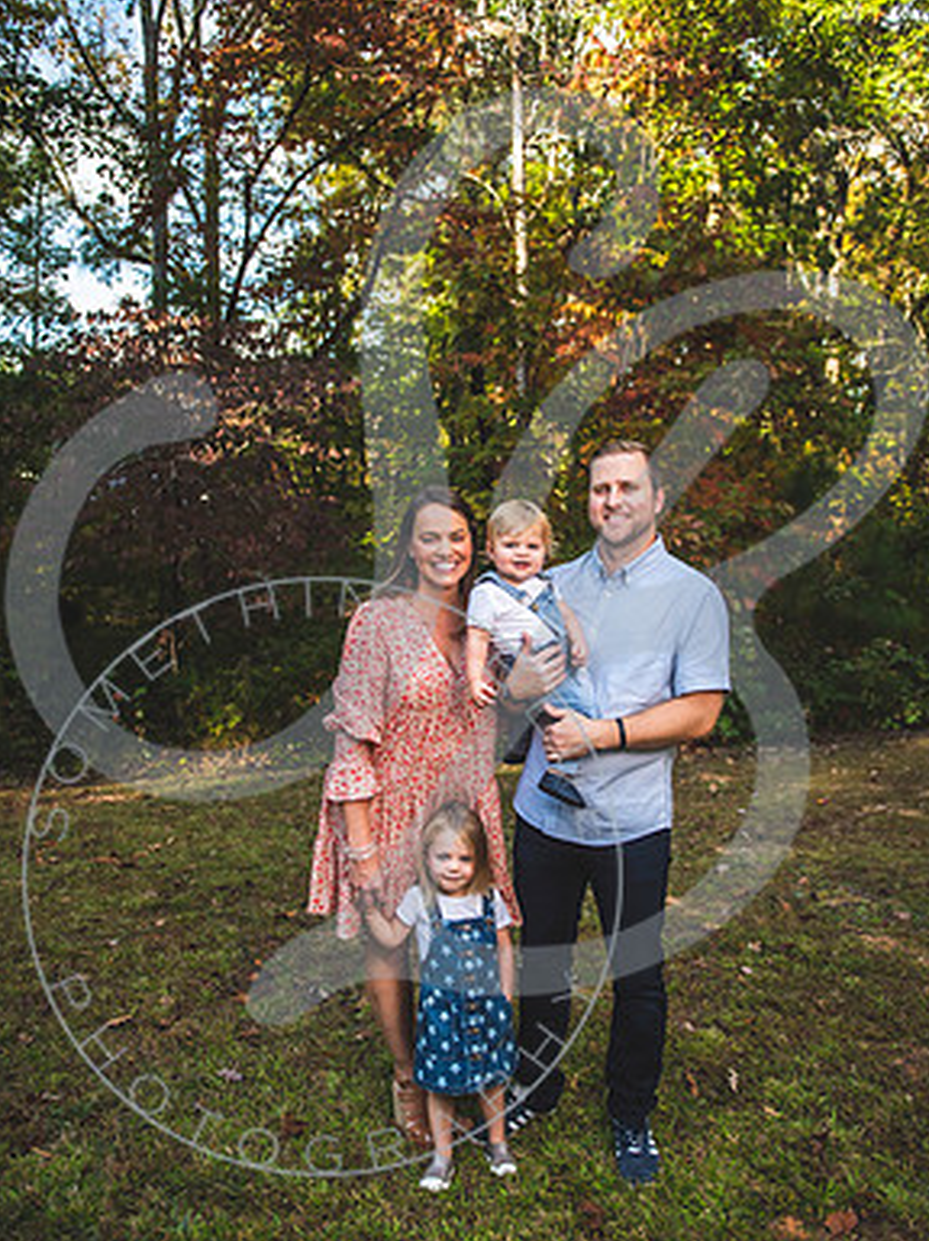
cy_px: 632
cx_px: 468
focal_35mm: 27
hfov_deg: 51.3
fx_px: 968
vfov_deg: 65.4
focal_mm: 24
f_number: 2.8
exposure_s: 1/400
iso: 100
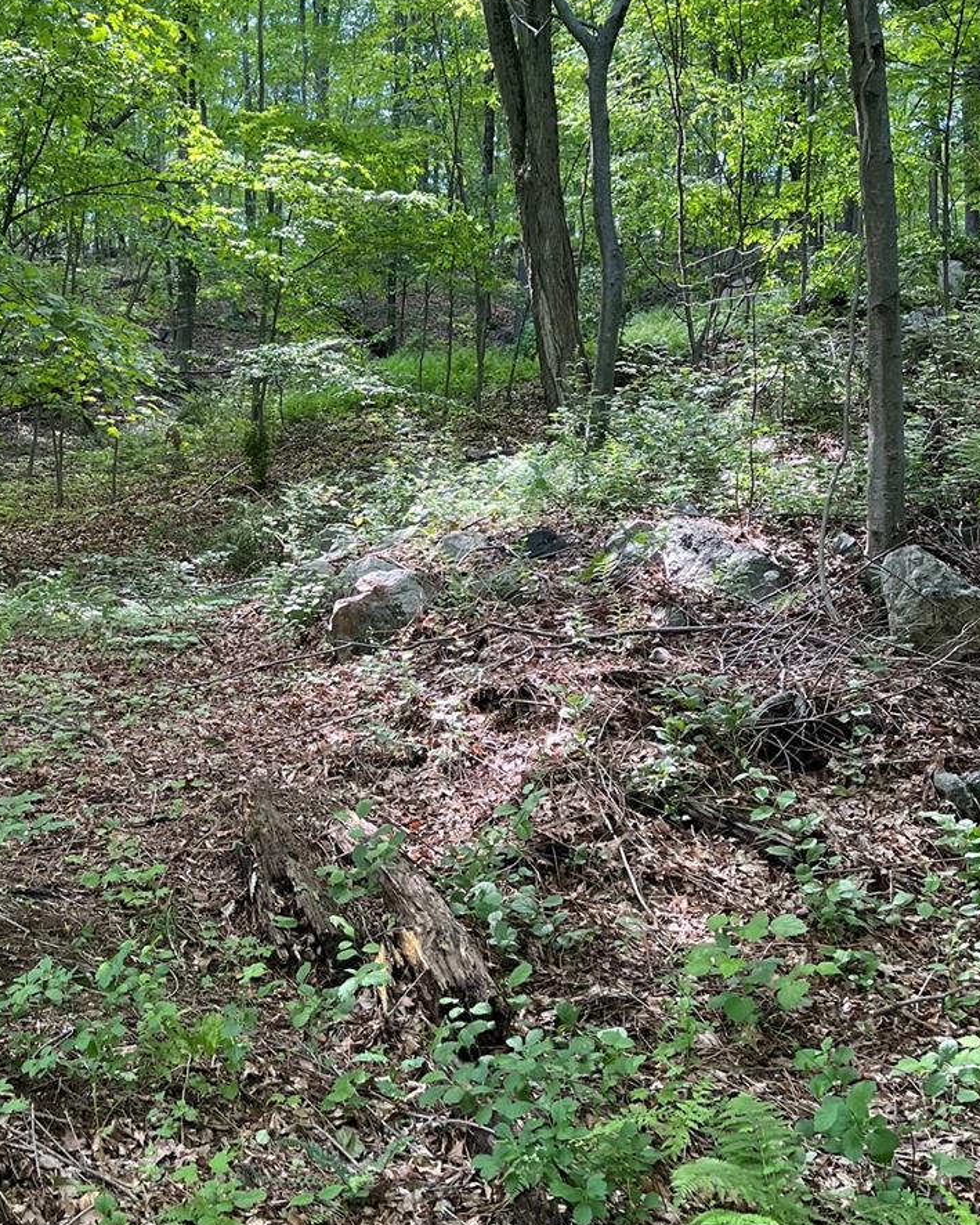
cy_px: 600
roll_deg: -0.3
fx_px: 1595
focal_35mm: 44
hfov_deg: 33.2
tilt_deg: +4.9
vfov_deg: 42.0
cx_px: 192
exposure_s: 1/121
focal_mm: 5.1
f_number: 1.6
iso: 100
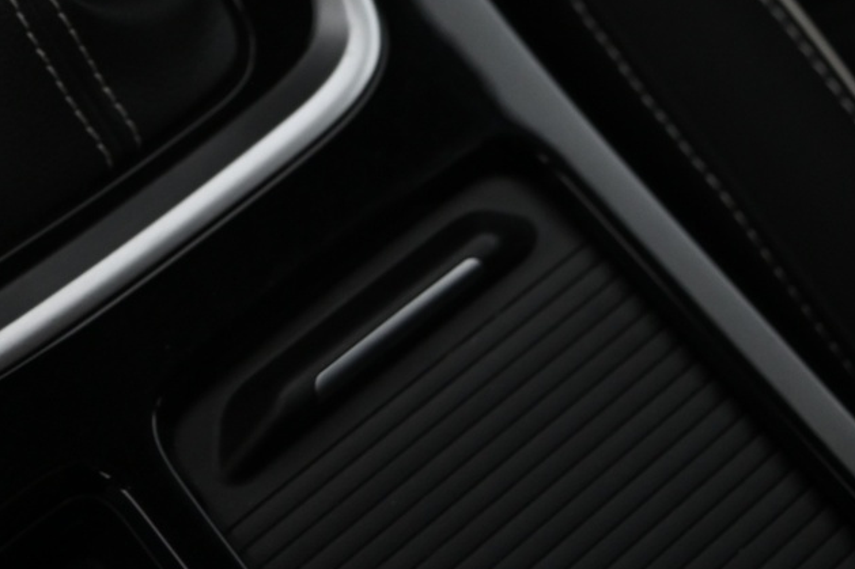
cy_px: -133
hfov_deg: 20.0
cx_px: -54
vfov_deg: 13.5
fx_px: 2327
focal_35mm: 98
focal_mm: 38
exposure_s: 1/25
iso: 2000
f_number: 4
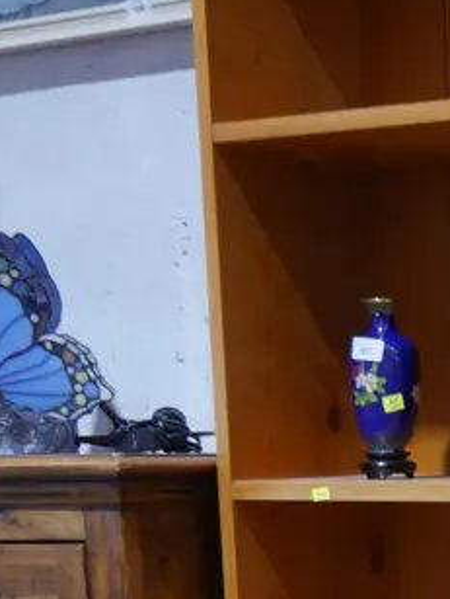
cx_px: 716
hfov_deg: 11.7
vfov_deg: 15.5
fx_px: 2076
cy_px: 819
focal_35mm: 120
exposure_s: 1/60
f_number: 4
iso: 500
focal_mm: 18
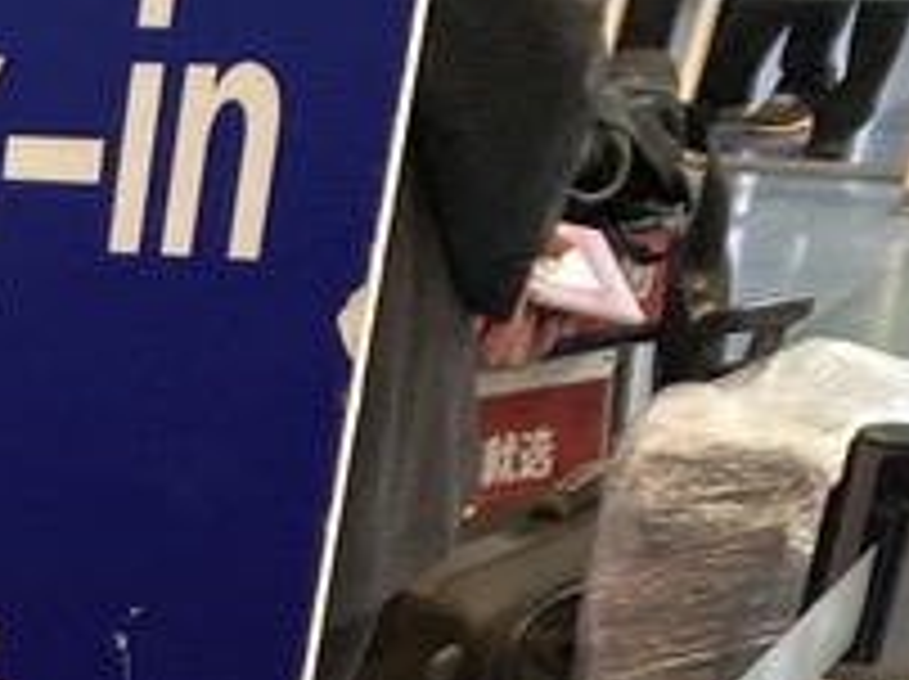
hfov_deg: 12.9
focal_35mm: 132
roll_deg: +0.5
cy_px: 1684
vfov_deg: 9.8
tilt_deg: -32.6
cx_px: -950
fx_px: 3462
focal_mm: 4.25
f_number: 1.8
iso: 160
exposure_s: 1/60
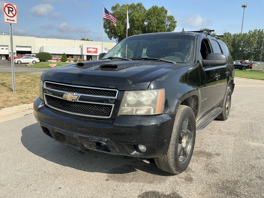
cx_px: 132
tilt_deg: -8.8
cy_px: 99
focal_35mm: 28
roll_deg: -1.8
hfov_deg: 63.4
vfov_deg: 49.7
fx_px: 214
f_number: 1.8
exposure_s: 1/1221
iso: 25
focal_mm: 3
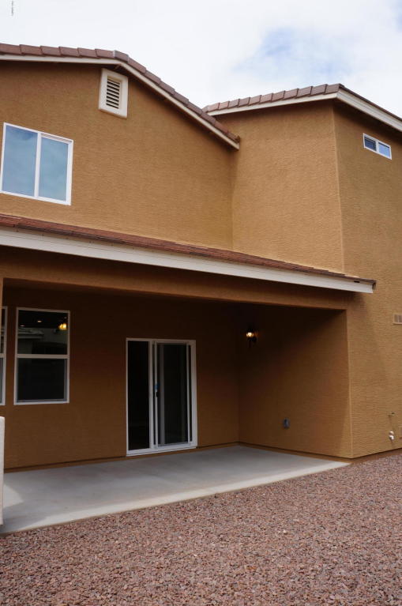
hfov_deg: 45.5
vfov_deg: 64.6
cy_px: 303
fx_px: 479
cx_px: 201
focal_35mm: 28
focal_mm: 19
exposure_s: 1/60
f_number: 11
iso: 100
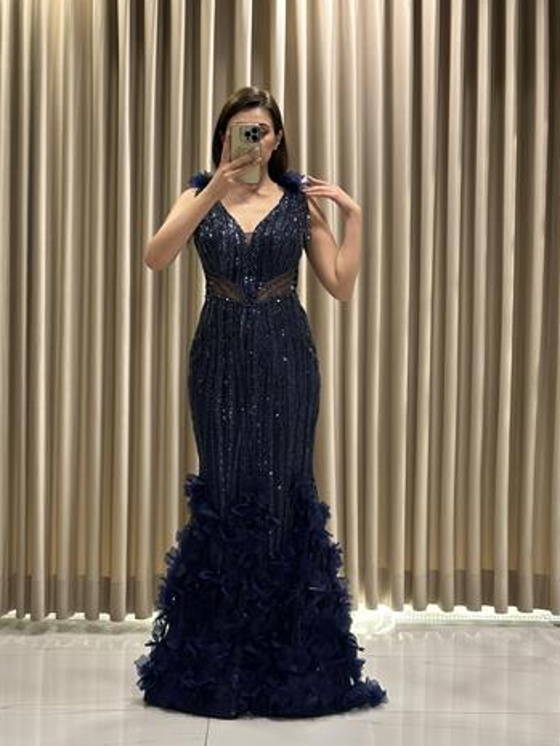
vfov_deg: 34.9
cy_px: 367
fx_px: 1186
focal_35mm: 55
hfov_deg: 26.6
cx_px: 246
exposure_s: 1/50
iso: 200
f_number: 1.78
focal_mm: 6.86
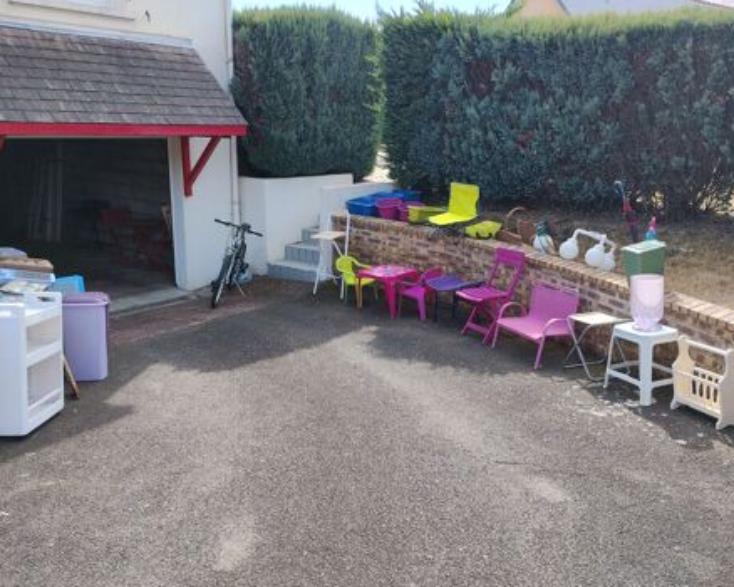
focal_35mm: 30
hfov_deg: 58.8
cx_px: 375
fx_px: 651
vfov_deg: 48.5
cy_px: 299
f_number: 1.8
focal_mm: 4.27
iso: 100
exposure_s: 1/164
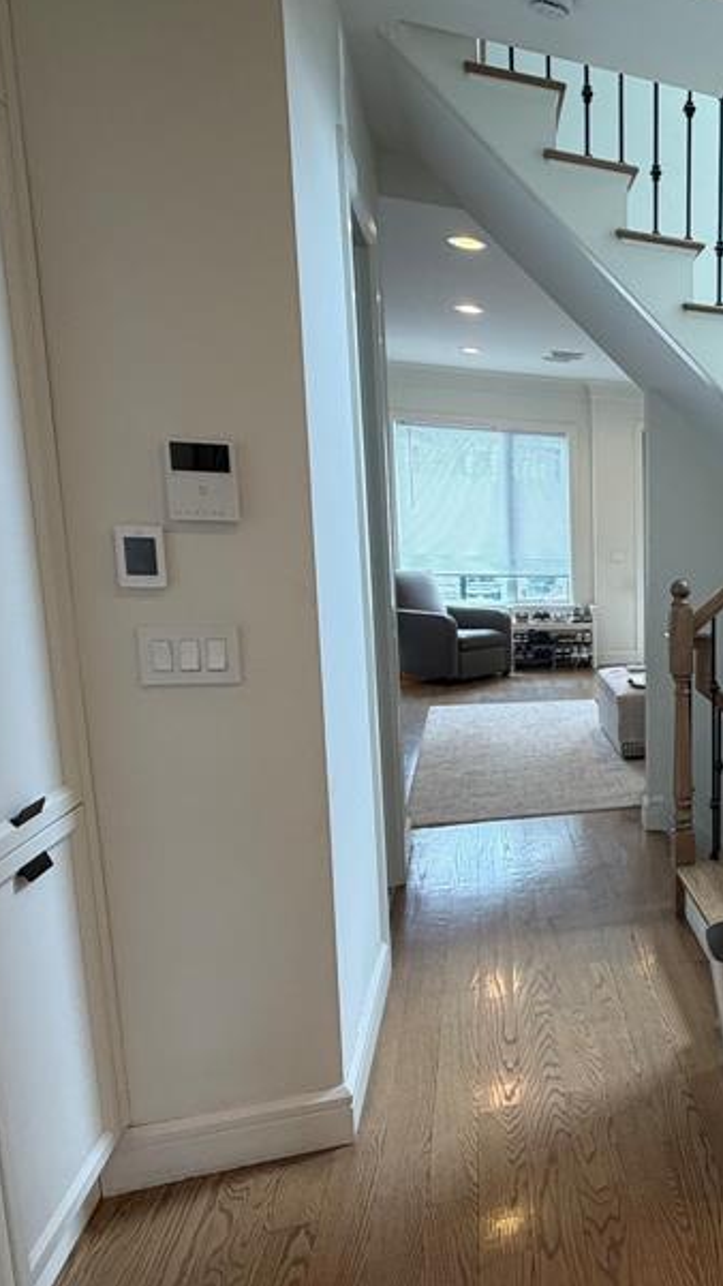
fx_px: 886
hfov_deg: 35.2
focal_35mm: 26
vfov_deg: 71.9
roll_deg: -1.5
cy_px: 672
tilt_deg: -9.2
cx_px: 866
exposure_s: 1/120
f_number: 2.2
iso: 160
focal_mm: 2.22
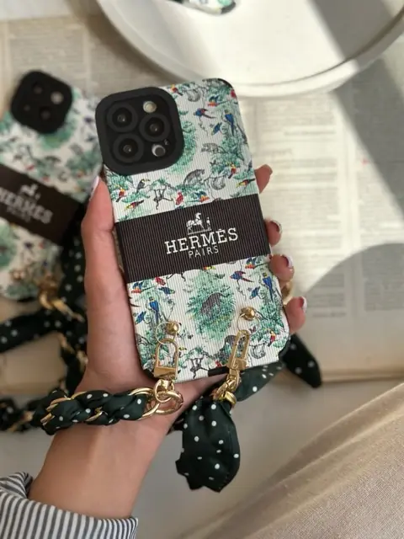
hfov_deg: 30.3
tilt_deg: -87.4
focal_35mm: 48
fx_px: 747
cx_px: 202
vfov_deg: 39.7
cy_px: 270
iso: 80
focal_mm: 6.86
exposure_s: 1/3367
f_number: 1.78
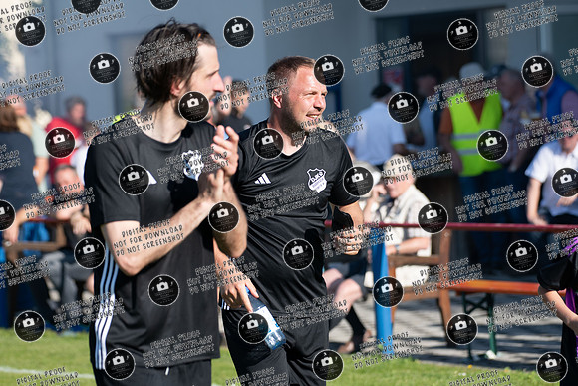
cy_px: 193
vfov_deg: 6.9
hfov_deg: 10.3
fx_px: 3212
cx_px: 289
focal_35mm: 200
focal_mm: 200
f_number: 5.6
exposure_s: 1/800
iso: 220
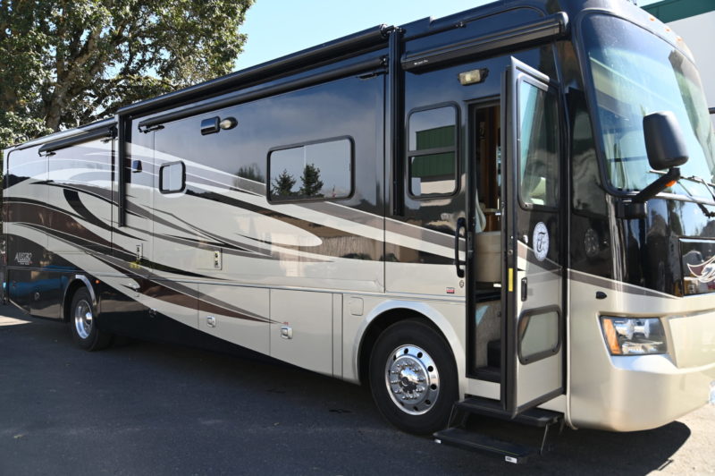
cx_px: 358
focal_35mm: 32
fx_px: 635
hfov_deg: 58.8
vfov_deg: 41.0
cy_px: 238
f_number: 5
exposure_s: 1/250
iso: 200
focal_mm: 32
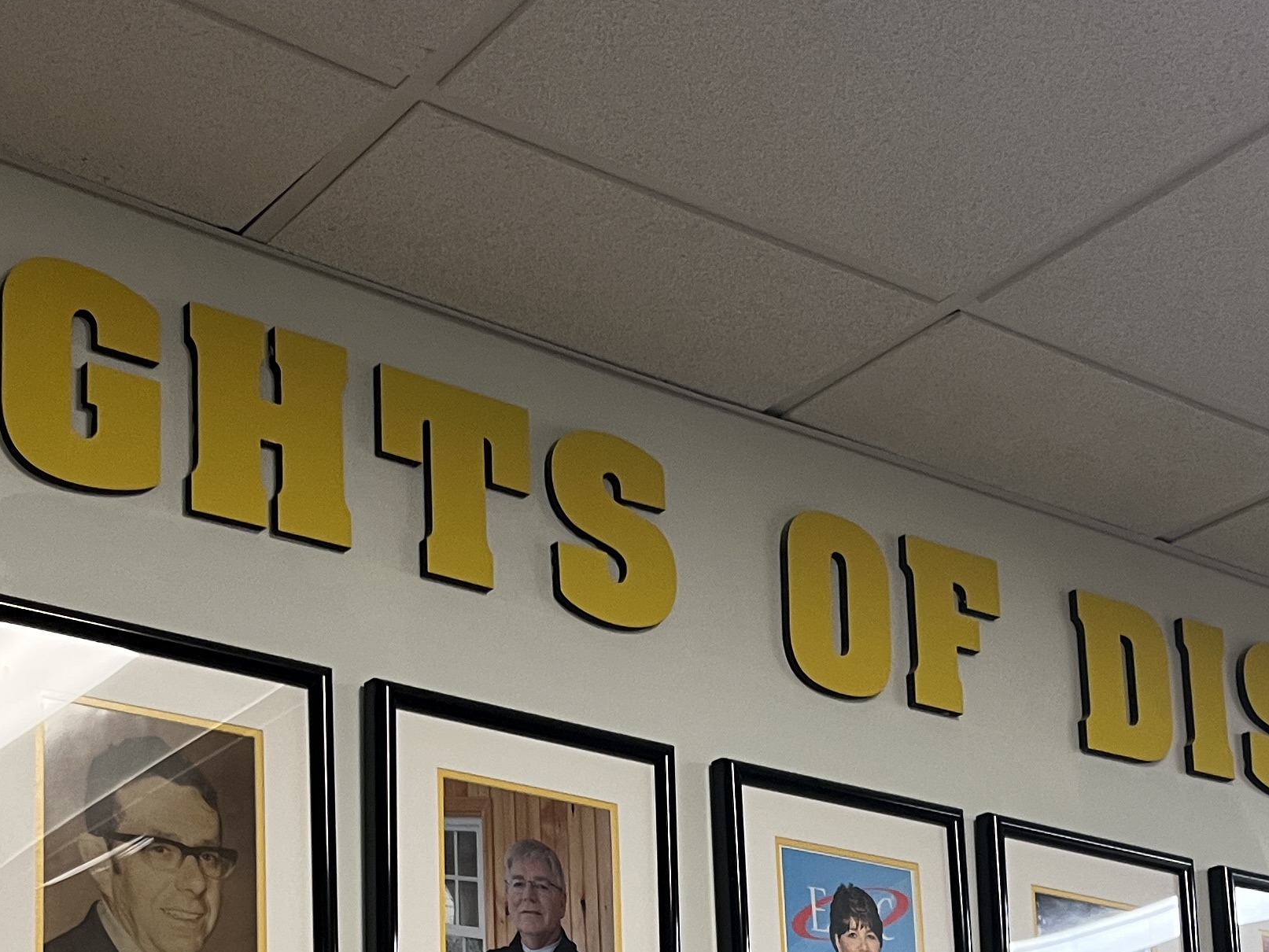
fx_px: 2383
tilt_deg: +10.2
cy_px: 1070
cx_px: 678
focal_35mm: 65
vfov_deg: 21.3
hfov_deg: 29.8
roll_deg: +2.3
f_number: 1.6
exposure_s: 1/89
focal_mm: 5.1
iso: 125
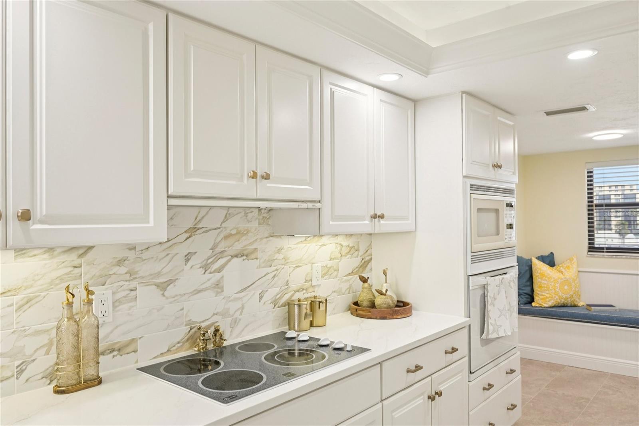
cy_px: 213
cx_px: 320
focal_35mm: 24
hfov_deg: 72.6
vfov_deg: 52.2
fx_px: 435
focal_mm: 24.5
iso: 400
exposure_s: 1/60
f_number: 8
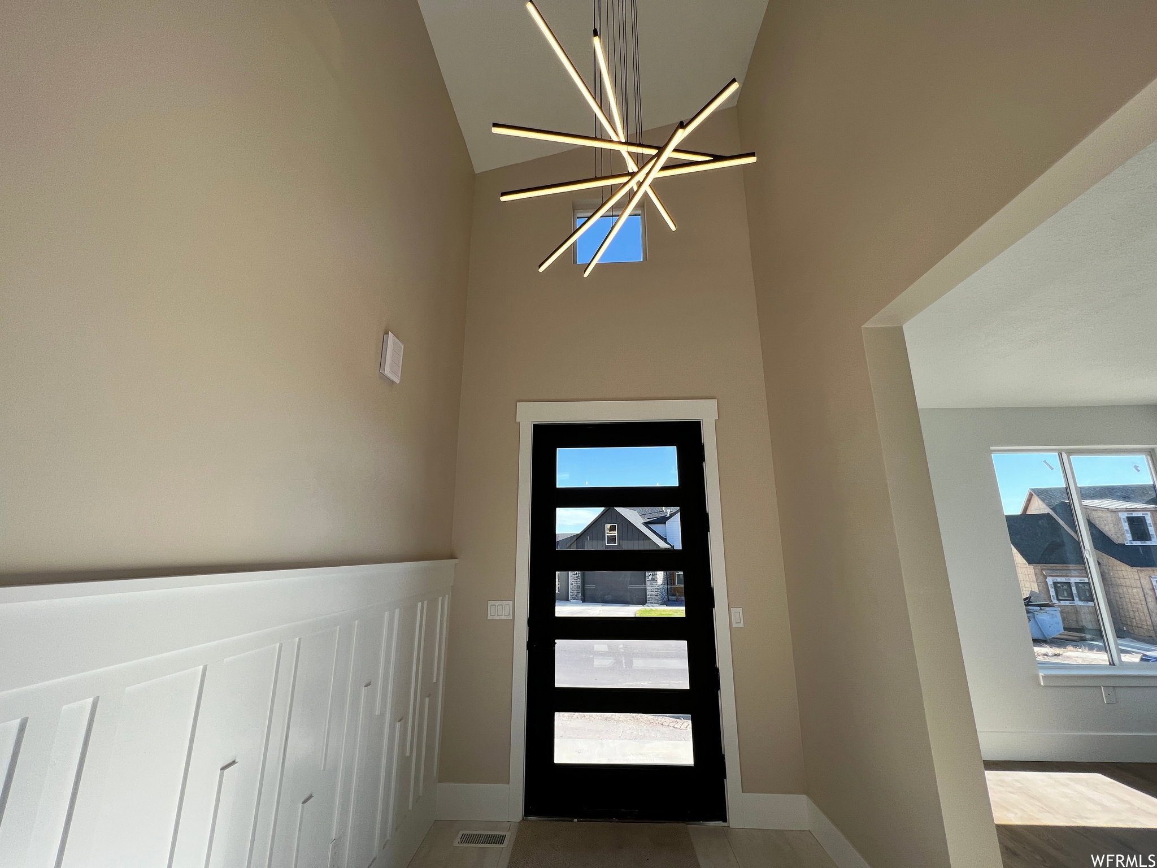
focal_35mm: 13
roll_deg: +1.1
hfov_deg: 106.2
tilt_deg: +14.9
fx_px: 435
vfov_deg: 89.9
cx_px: 578
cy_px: 434
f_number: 1.8
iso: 32
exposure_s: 1/233
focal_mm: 1.57
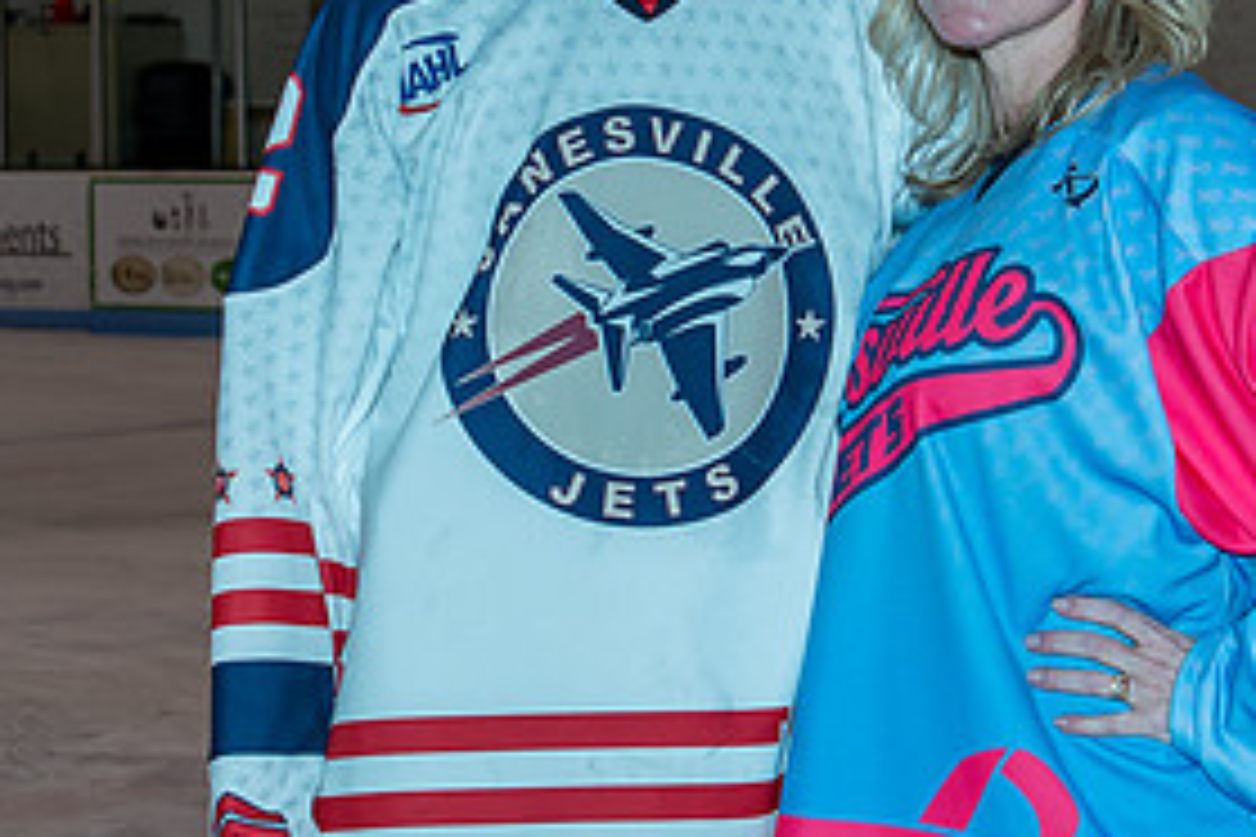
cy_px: 175
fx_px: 4500
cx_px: 792
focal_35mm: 129
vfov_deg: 10.6
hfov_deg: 15.9
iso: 200
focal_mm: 35
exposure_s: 1/200
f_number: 4.5
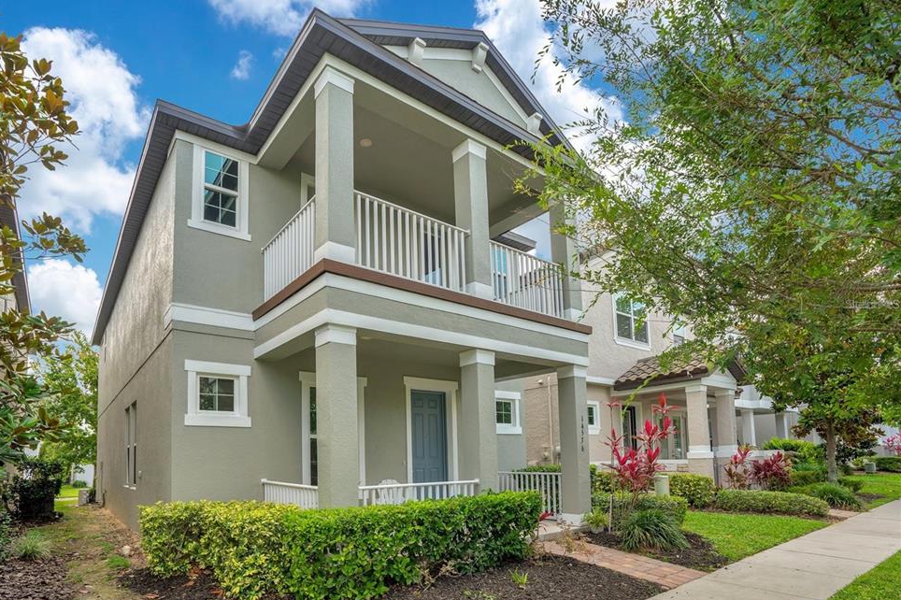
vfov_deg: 70.4
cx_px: 423
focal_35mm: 17
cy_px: 304
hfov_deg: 93.2
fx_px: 425
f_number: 7.1
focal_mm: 16
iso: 100
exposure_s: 1/100
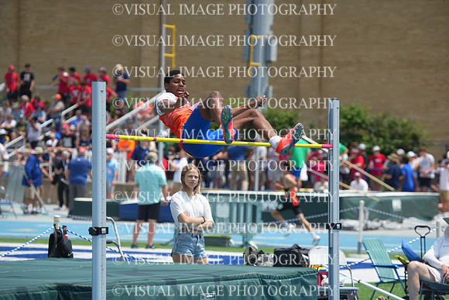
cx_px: 224
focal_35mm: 220
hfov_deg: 9.4
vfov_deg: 6.2
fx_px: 2744
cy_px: 150
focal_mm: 220
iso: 400
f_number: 5.6
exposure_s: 1/2000
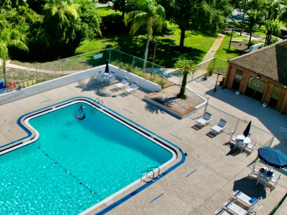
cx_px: 53
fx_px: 357
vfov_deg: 33.5
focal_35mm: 43
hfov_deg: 41.7
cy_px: 129
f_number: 1.7
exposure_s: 1/4000
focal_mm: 6.72
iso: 110
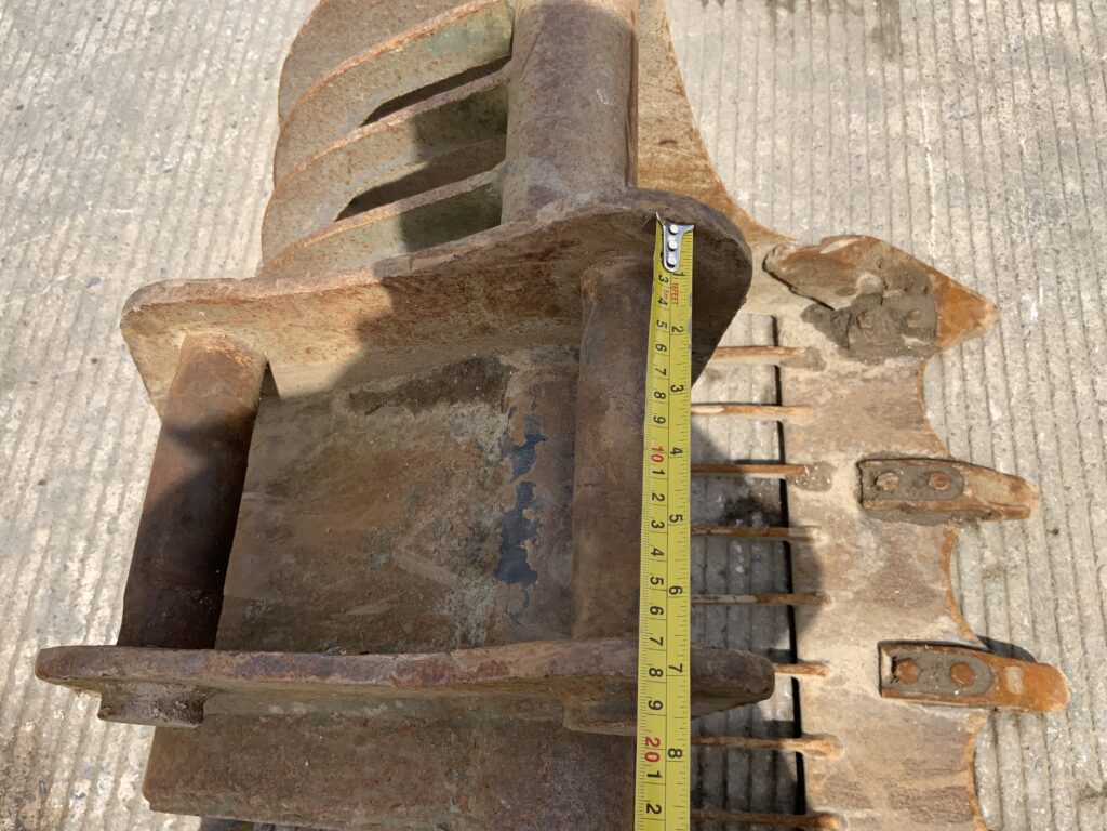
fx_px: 927
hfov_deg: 61.7
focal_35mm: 29
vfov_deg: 48.2
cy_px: 416
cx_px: 554
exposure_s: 1/1195
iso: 16
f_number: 1.8
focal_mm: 3
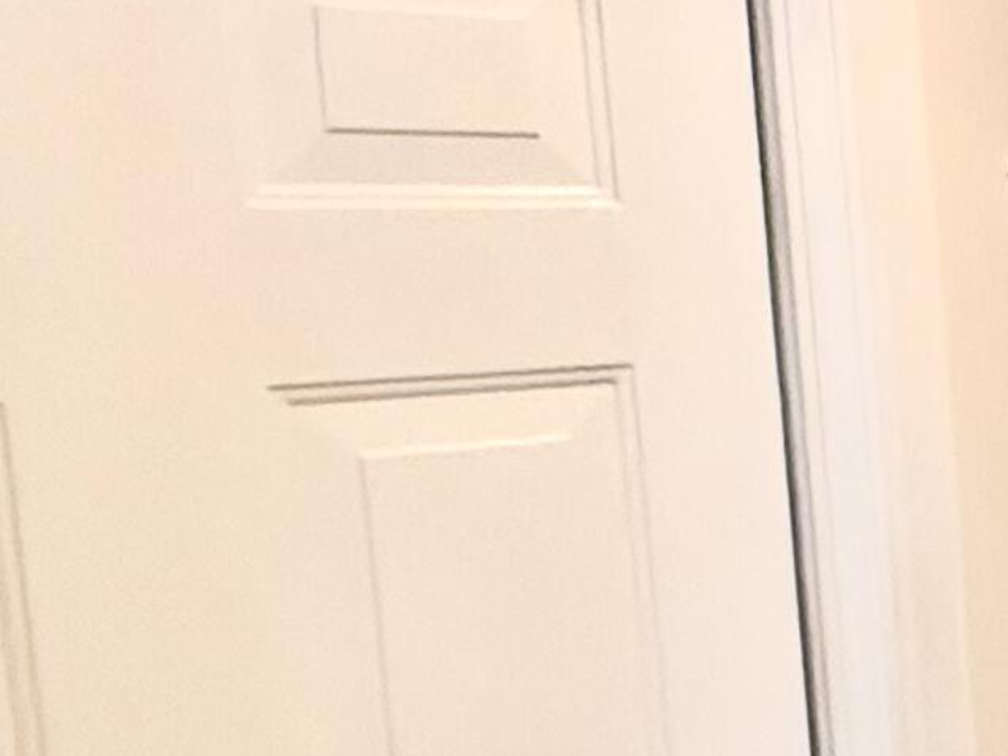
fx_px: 1922
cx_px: 1591
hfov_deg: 22.7
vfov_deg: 22.2
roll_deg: +3.3
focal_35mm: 66
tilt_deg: -4.7
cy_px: 434
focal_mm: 2.22
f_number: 2.2
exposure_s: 1/60
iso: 800
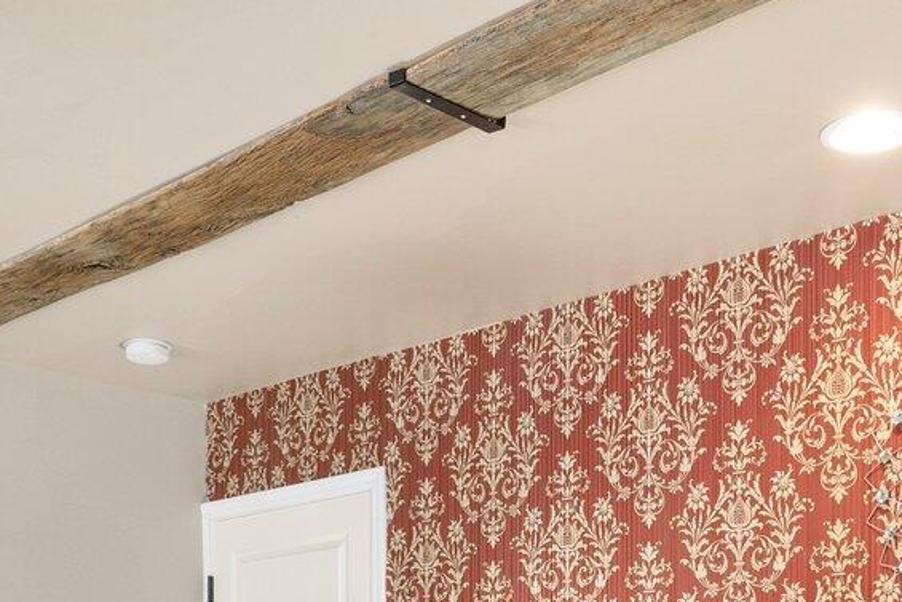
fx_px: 1454
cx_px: 473
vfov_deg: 21.5
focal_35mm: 58
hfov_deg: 34.5
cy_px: 748
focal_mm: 16
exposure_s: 1.6
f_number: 8
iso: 400
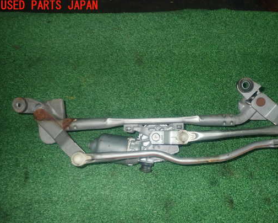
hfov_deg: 60.1
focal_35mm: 29
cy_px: 123
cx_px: 163
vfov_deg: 49.9
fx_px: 239
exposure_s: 1/30
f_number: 5.6
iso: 500
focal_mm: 4.5
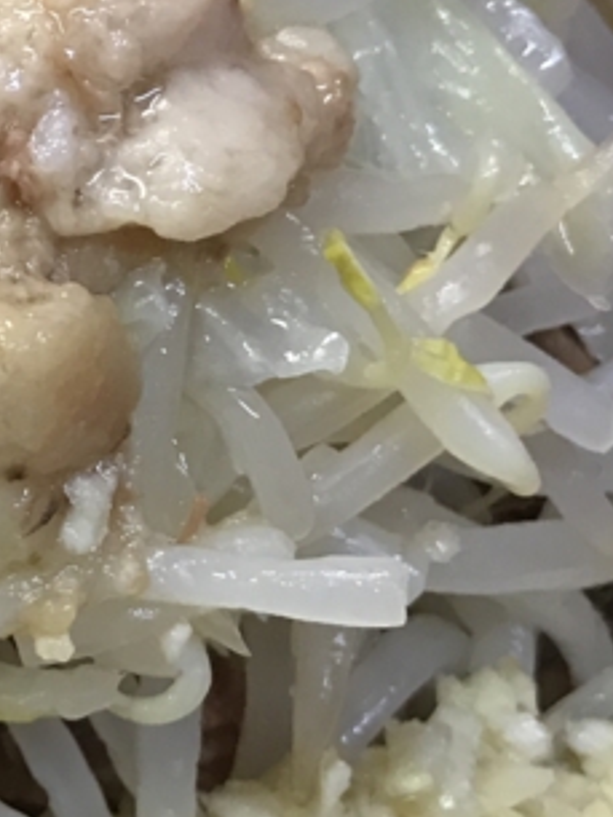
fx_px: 2218
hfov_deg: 14.8
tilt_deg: -60.4
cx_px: -273
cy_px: 458
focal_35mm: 94
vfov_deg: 20.8
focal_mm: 3.99
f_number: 1.8
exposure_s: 1/17
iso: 40
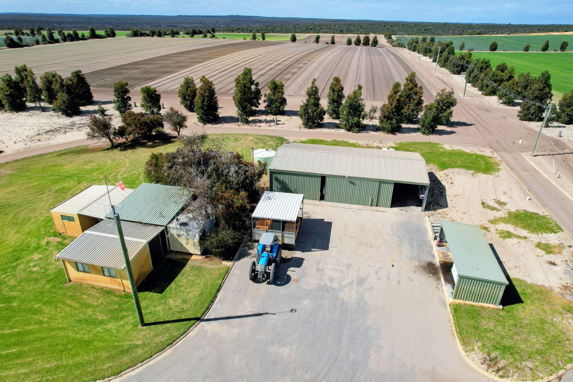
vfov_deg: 57.2
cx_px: 286
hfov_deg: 78.6
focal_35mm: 22
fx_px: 350
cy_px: 191
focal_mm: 8.38
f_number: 2.8
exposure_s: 1/2500
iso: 100
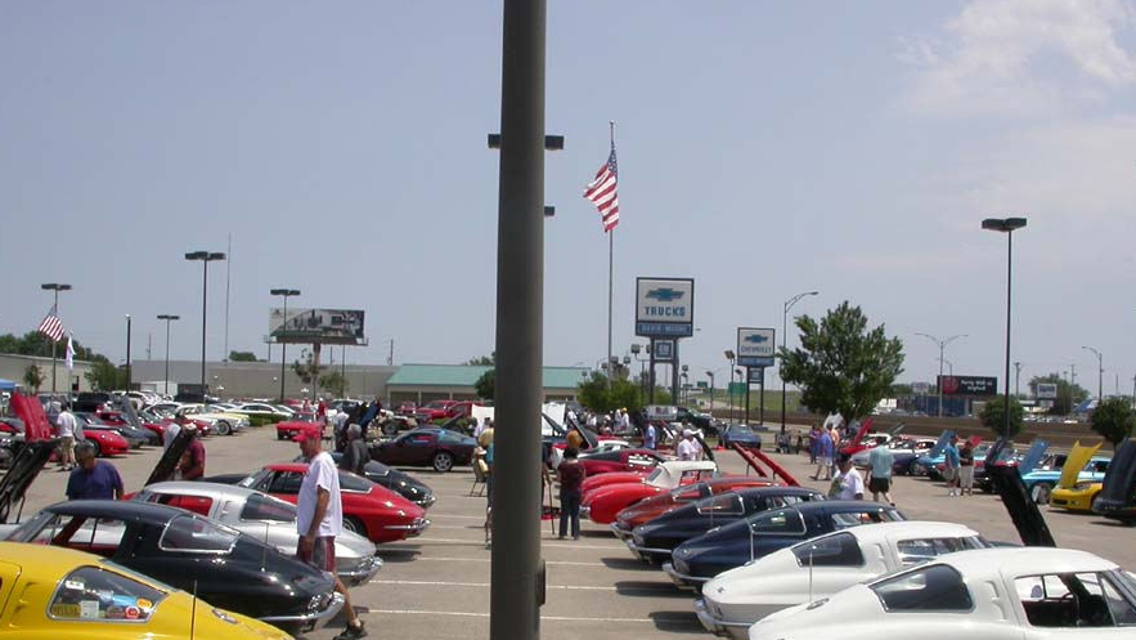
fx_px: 1446
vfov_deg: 24.9
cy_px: 407
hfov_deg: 42.9
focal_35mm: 48
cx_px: 567
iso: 100
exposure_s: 1/583
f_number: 7.5
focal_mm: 7.85
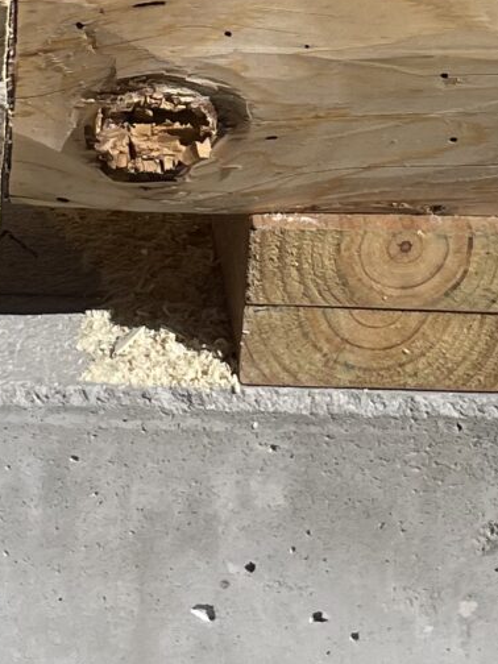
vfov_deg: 14.8
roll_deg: -4.1
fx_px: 2532
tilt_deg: -20.5
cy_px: 66
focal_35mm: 132
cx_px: 149
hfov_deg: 11.2
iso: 32
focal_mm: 4.2
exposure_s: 1/6494
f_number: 1.6
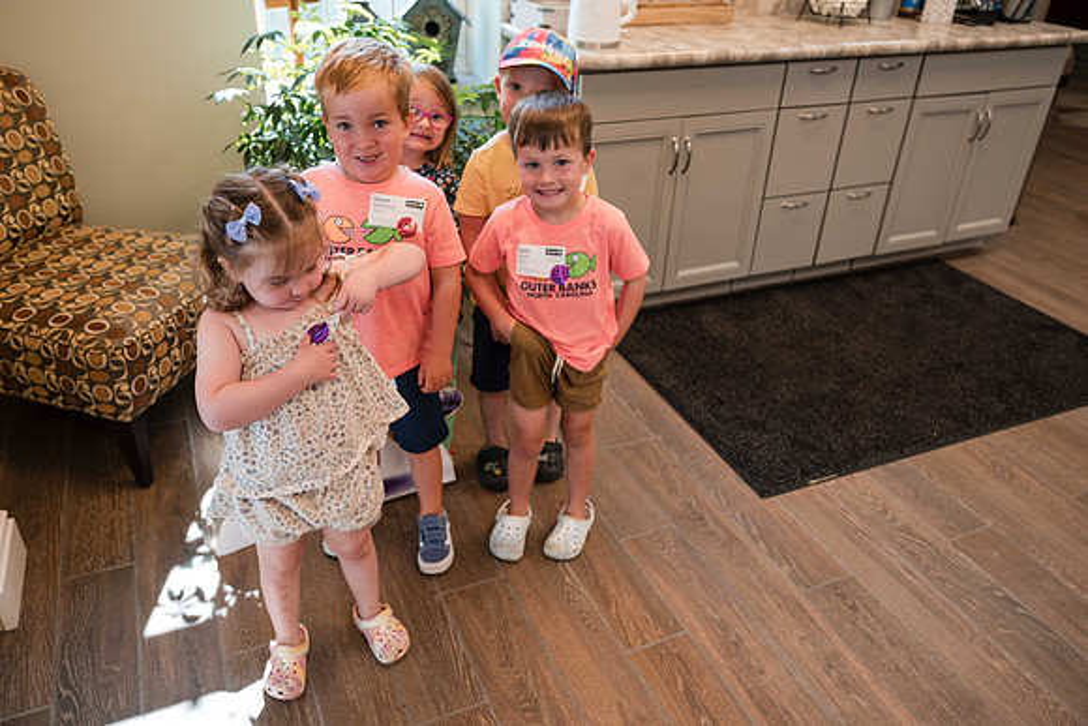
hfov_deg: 69.3
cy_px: 364
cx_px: 546
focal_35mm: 26
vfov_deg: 49.5
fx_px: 787
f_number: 4
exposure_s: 1/125
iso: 500
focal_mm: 24.5
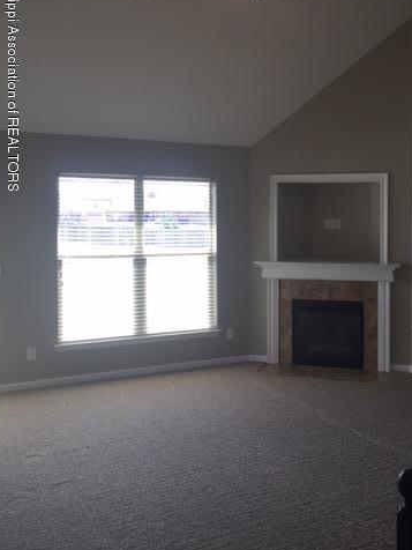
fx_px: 619
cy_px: 243
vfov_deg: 47.8
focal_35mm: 39
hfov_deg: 36.5
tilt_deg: -1.6
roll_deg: -0.2
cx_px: 267
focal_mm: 4.15
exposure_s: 1/120
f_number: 2.2
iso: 32
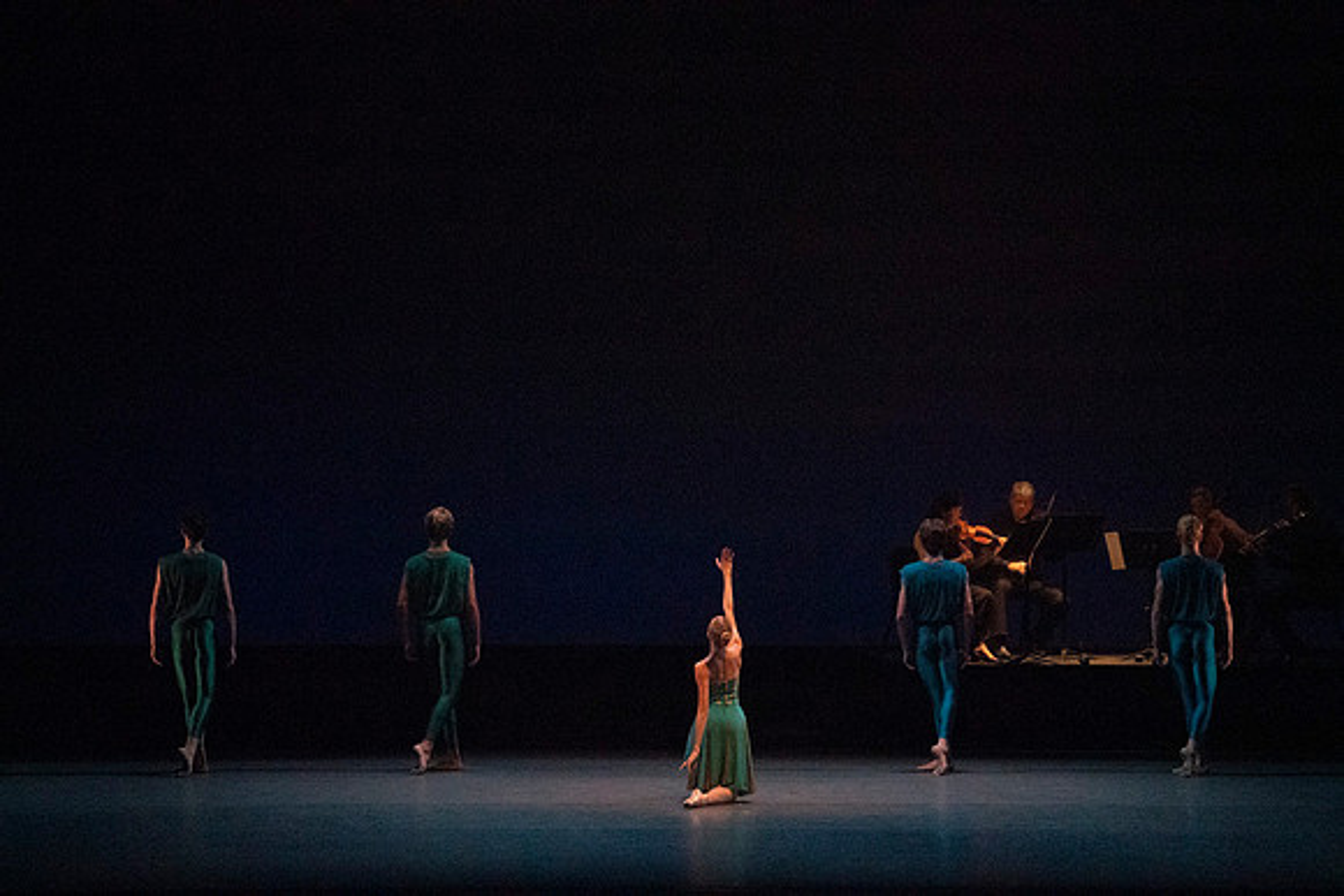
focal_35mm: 164
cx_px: 672
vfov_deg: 8.4
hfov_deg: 12.5
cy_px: 448
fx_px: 6124
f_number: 8
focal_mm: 164
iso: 25600
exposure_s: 1/400
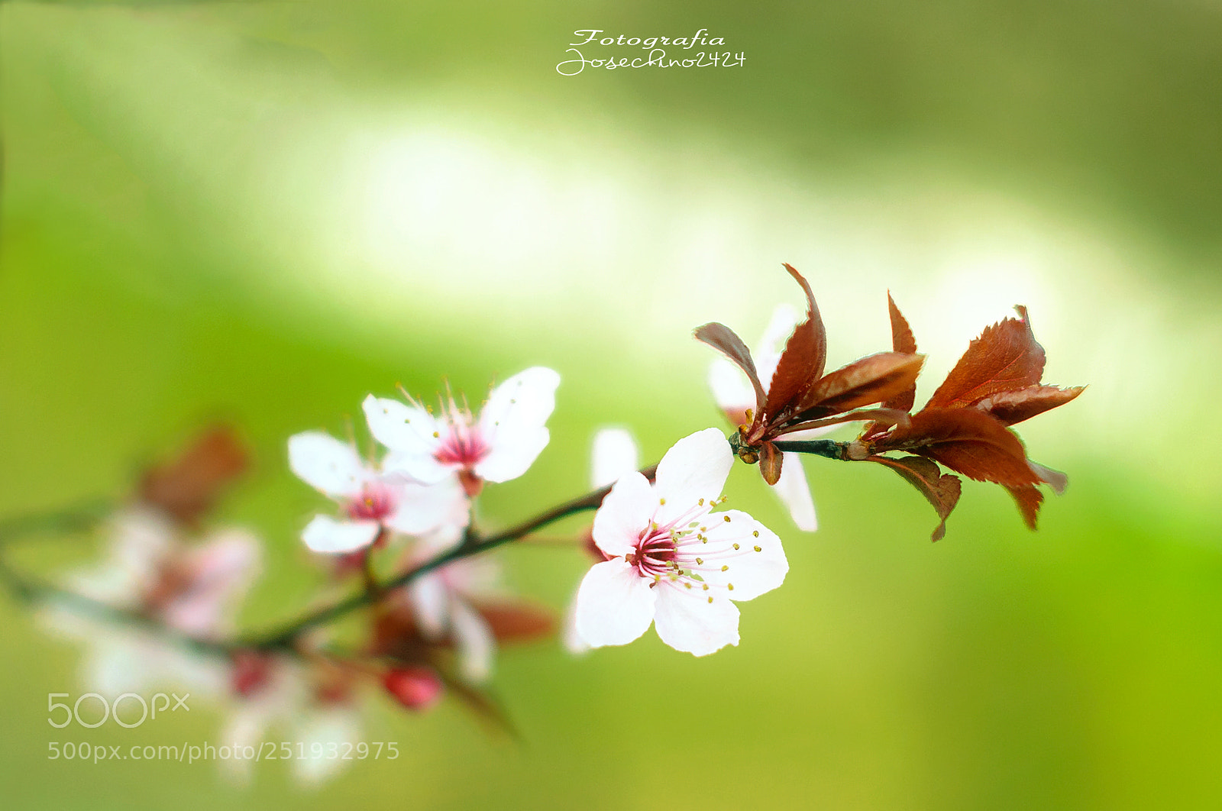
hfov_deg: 27.0
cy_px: 406
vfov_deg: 18.1
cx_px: 611
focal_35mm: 75
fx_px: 2542
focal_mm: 50
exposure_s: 1/250
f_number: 2.2
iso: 320
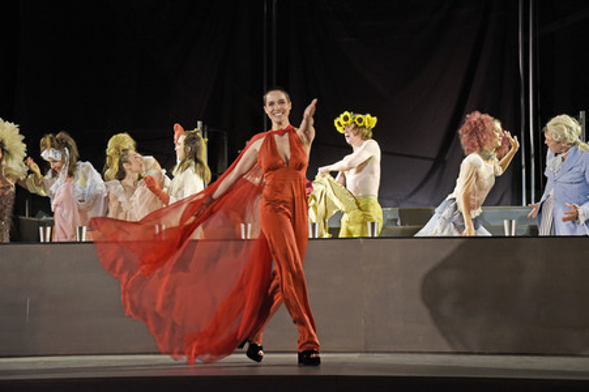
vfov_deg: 18.2
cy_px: 196
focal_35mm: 75
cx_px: 294
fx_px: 1226
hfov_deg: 27.0
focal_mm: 75
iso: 1000
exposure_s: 1/100
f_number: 6.3
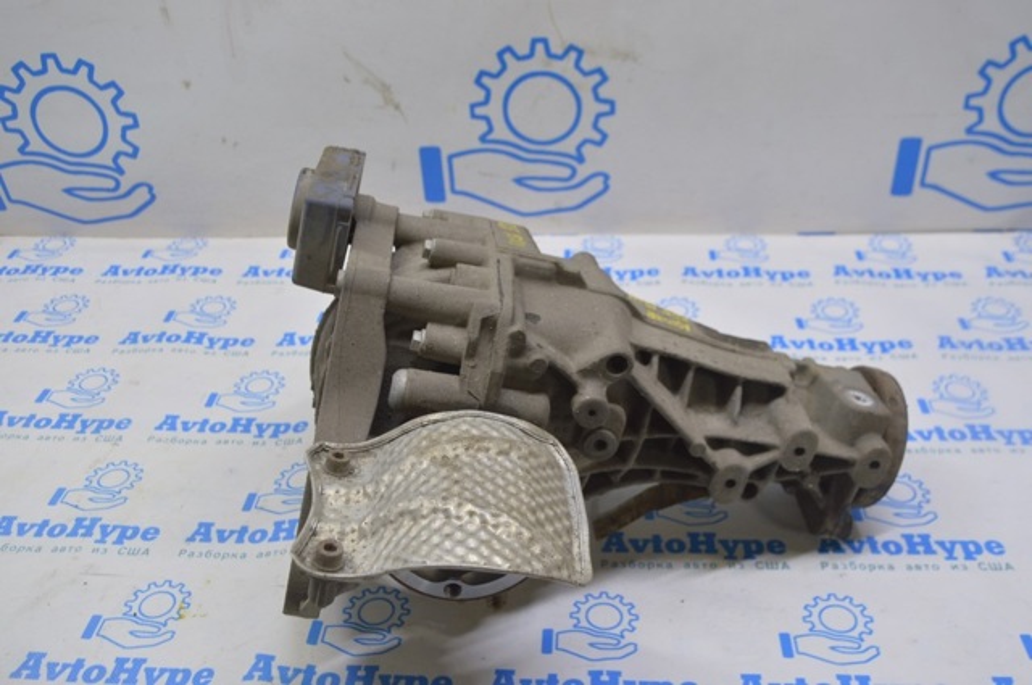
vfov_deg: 36.8
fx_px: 1031
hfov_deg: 53.2
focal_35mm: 36
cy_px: 342
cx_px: 516
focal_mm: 24
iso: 400
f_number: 5.6
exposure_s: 1/25
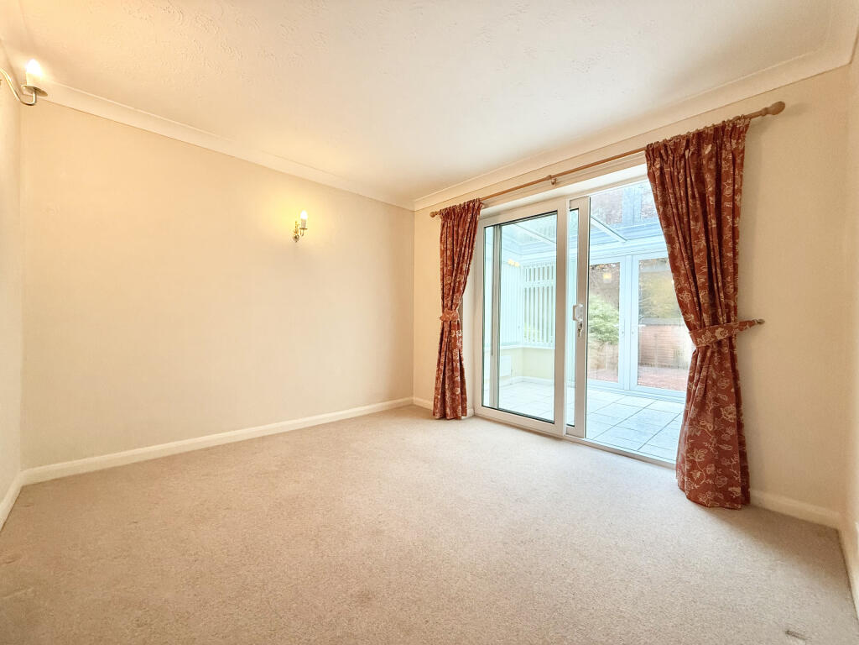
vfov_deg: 85.7
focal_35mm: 14
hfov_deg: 102.1
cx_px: 430
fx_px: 347
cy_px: 322
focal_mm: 2.22
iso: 250
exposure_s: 1/100
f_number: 2.2
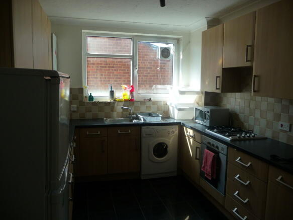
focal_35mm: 28
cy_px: 110
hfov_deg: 63.5
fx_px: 237
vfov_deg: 49.7
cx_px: 146
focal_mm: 4.7
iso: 160
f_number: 3.3
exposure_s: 1/200
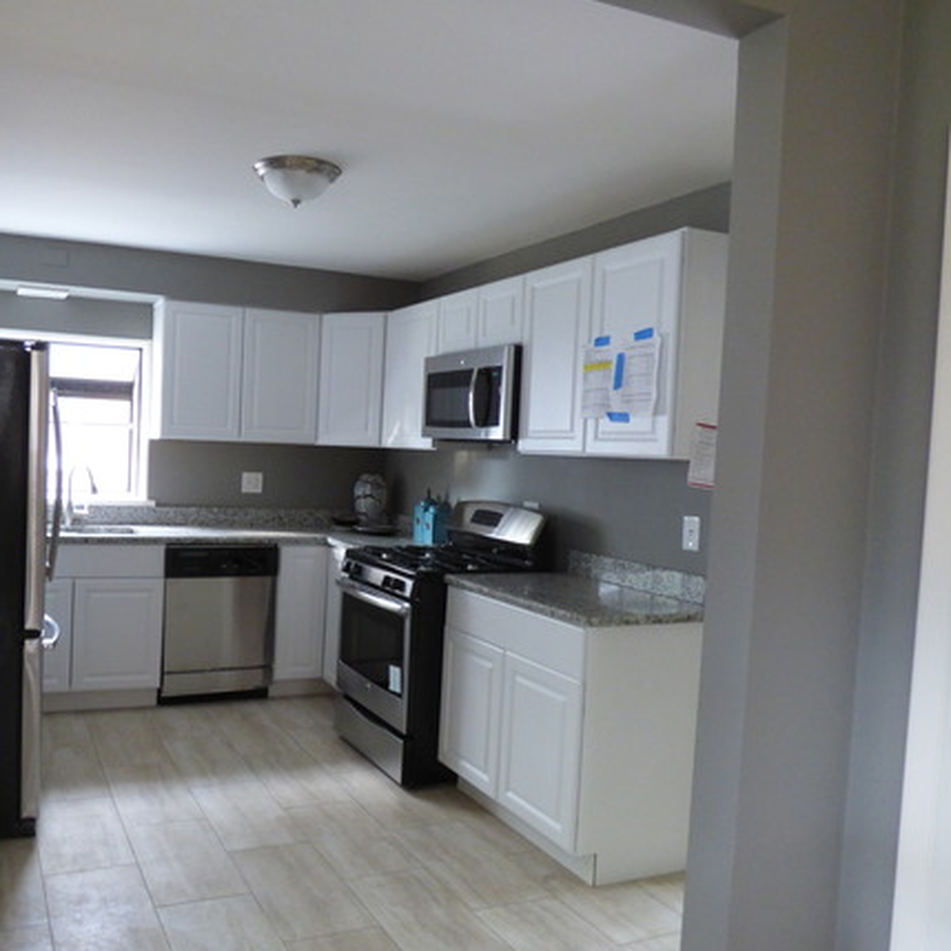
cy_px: 497
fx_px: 901
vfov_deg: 55.6
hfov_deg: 54.7
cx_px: 333
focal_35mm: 29
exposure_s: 1/20
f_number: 2.9
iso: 400
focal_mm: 3.78
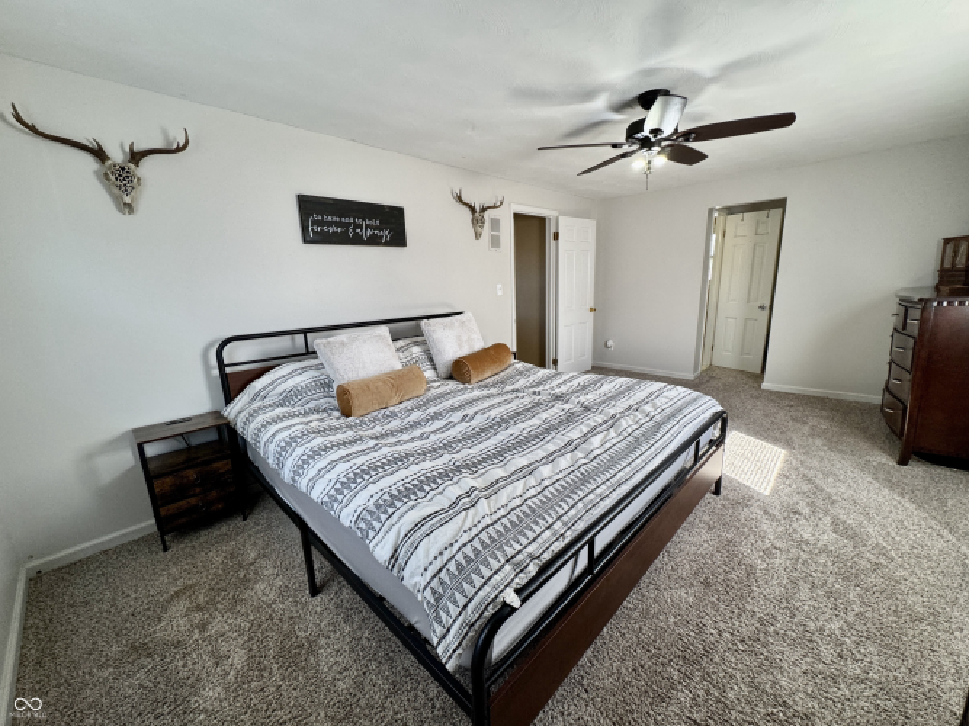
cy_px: 363
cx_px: 484
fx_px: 392
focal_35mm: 14
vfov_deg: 85.7
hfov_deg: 102.1
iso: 160
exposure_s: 1/120
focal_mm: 2.22
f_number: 2.2
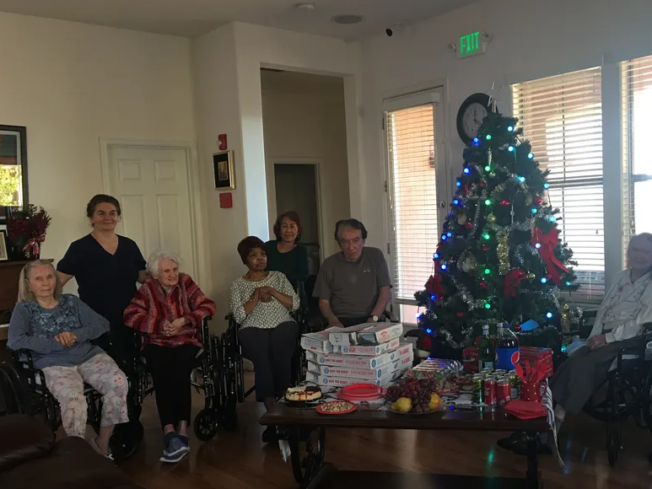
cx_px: 387
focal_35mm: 36
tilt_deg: -3.8
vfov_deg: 39.6
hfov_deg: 51.1
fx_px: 678
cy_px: 261
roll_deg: +2.6
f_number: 2.2
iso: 50
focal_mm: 4.2
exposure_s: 1/15
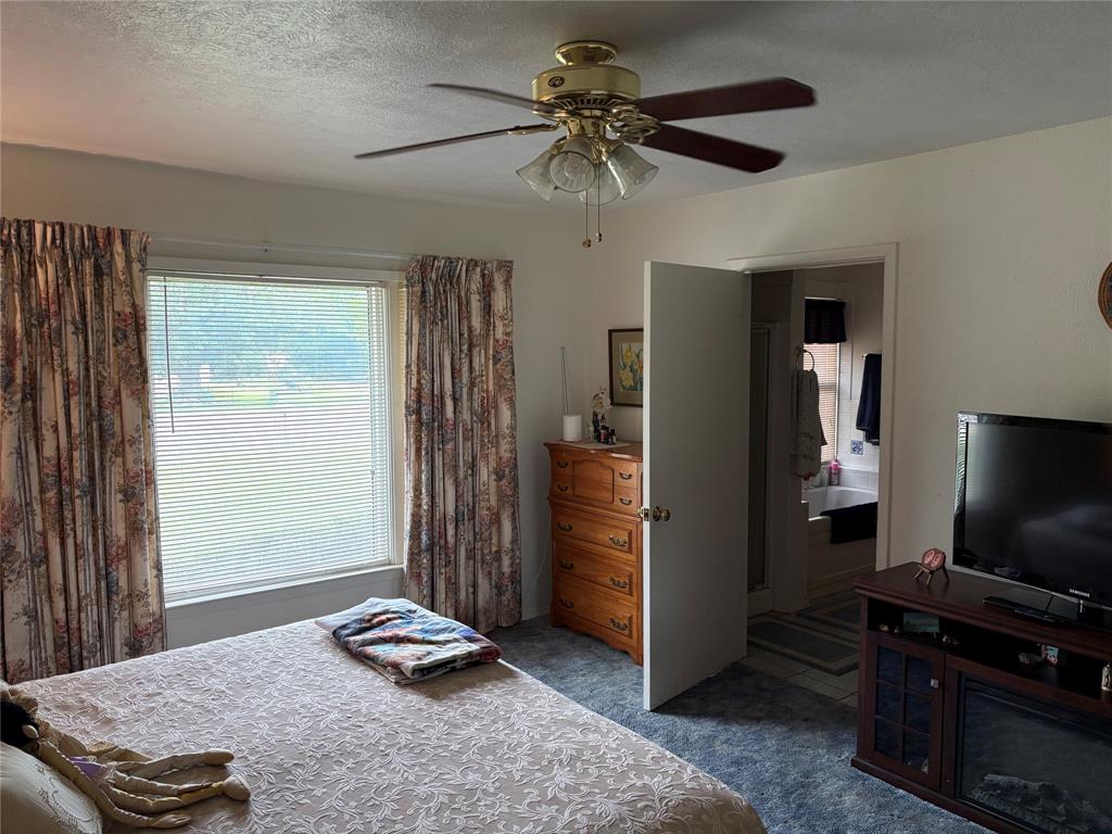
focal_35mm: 26
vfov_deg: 53.1
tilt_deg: -4.7
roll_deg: +0.4
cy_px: 417
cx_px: 556
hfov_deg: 67.3
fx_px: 835
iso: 125
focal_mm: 5.96
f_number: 1.6
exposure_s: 1/132
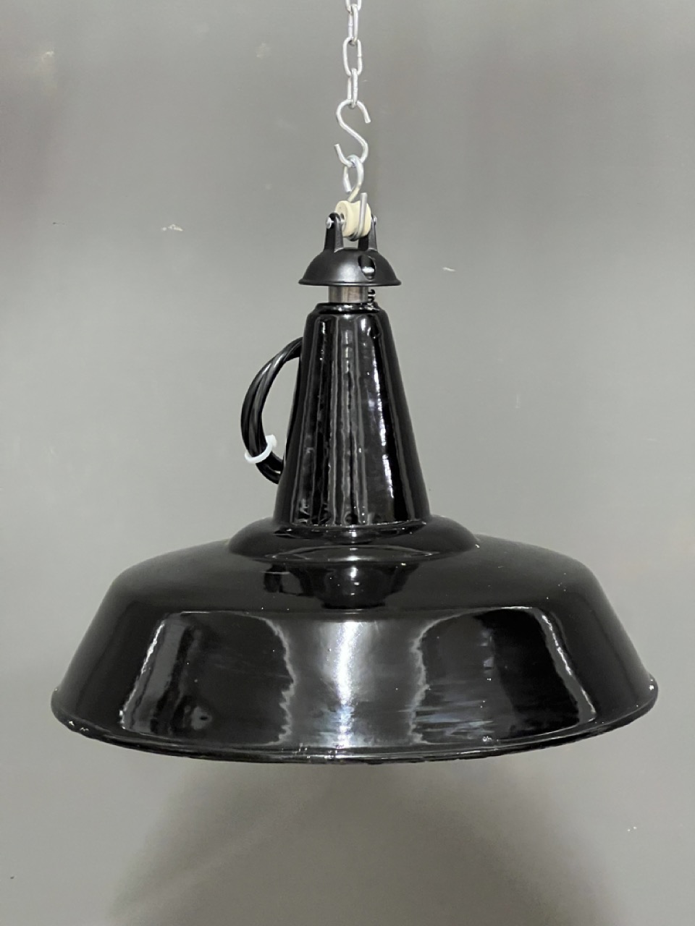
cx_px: 348
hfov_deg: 19.1
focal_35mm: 77
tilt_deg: -5.0
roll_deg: +0.2
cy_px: 463
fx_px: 2061
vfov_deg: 25.3
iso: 1250
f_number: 2.8
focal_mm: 9
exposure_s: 1/25
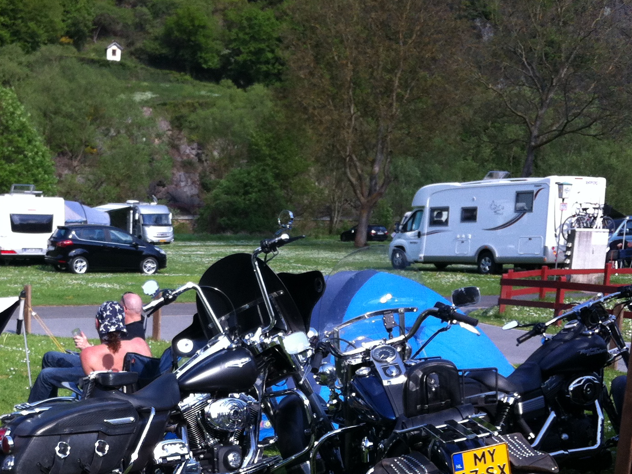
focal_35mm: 65
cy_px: 435
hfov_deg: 29.4
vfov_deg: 22.0
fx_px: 1187
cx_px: 164
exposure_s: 1/529
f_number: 2.8
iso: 80
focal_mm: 3.85
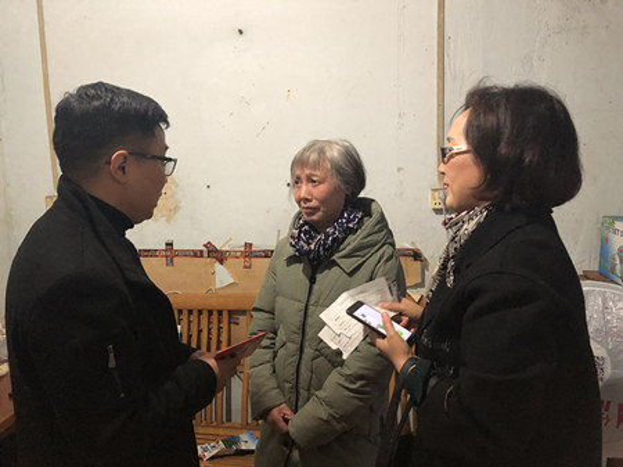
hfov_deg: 63.5
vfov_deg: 49.7
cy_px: 234
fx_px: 504
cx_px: 312
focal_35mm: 28
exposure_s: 1/33
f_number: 1.8
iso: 500
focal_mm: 4
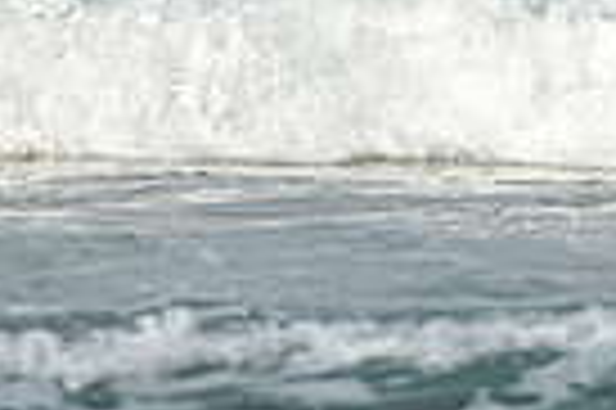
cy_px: -259
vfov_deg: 1.0
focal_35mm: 1313
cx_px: 719
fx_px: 22440
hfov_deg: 1.6
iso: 200
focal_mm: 200
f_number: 5
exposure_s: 1/2000
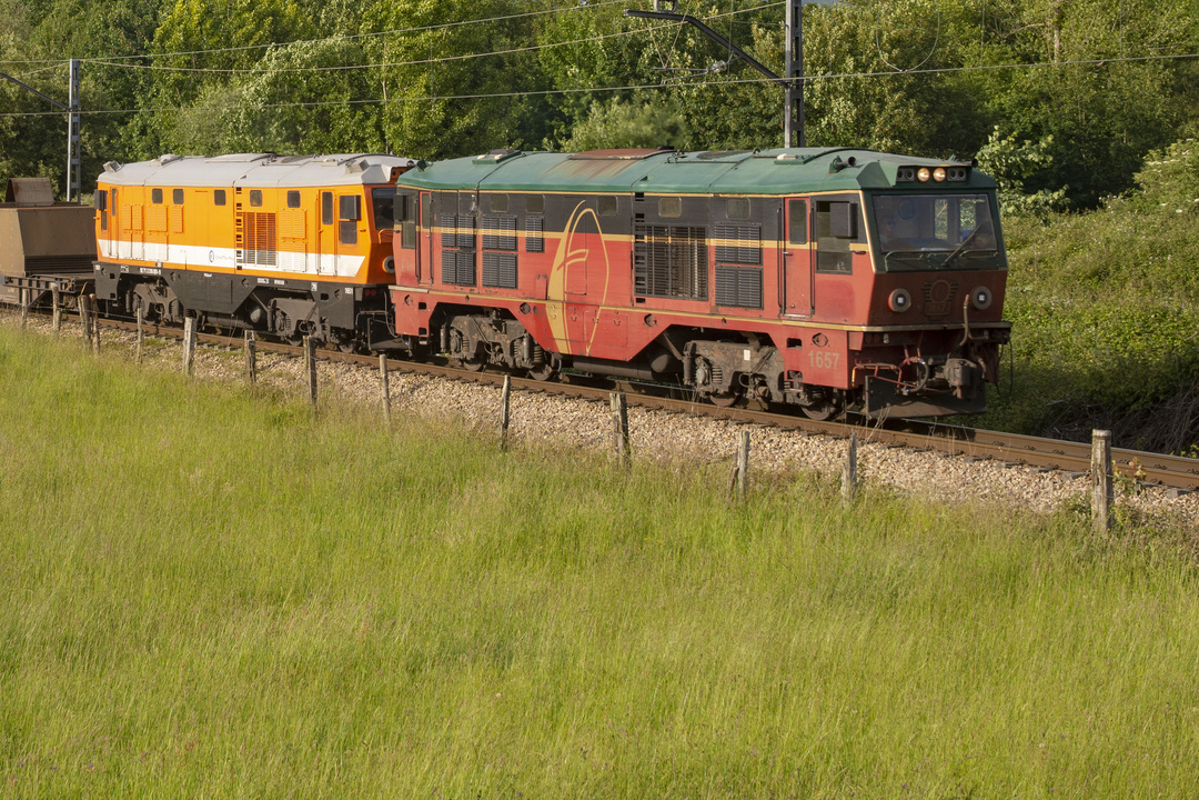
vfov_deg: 16.9
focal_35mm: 80
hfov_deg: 25.0
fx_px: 2664
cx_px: 286
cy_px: 109
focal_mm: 30
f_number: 6.3
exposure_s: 1/500
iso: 200
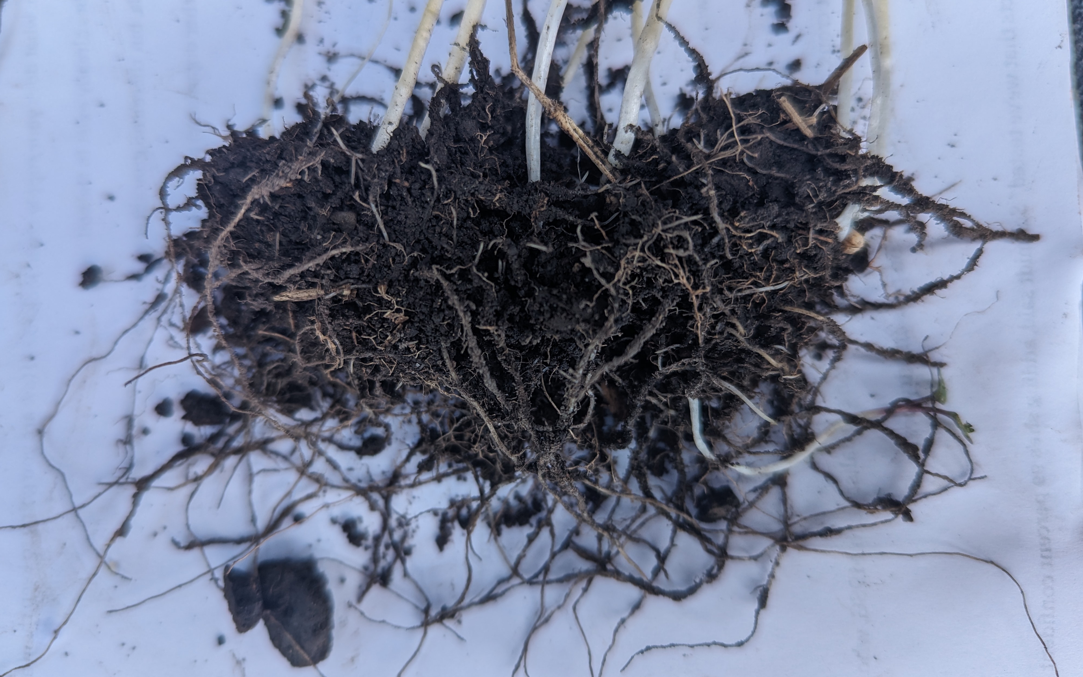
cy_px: 318
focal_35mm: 26
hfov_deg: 70.4
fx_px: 767
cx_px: 533
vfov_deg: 47.6
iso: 45
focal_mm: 6.81
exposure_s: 1/359
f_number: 1.85
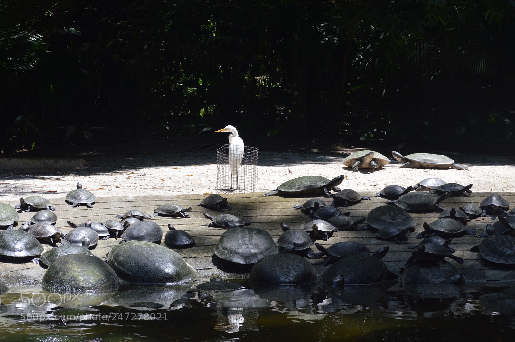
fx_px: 1329
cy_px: 171
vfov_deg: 14.7
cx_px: 258
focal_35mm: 93
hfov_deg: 21.9
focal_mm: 62
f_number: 5.6
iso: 100
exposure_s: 1/320
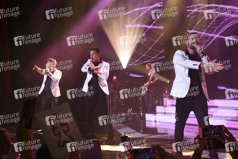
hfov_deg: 41.1
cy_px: 80
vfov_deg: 28.0
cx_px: 119
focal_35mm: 48
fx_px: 317
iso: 1000
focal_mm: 32
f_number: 5.6
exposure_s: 1/160
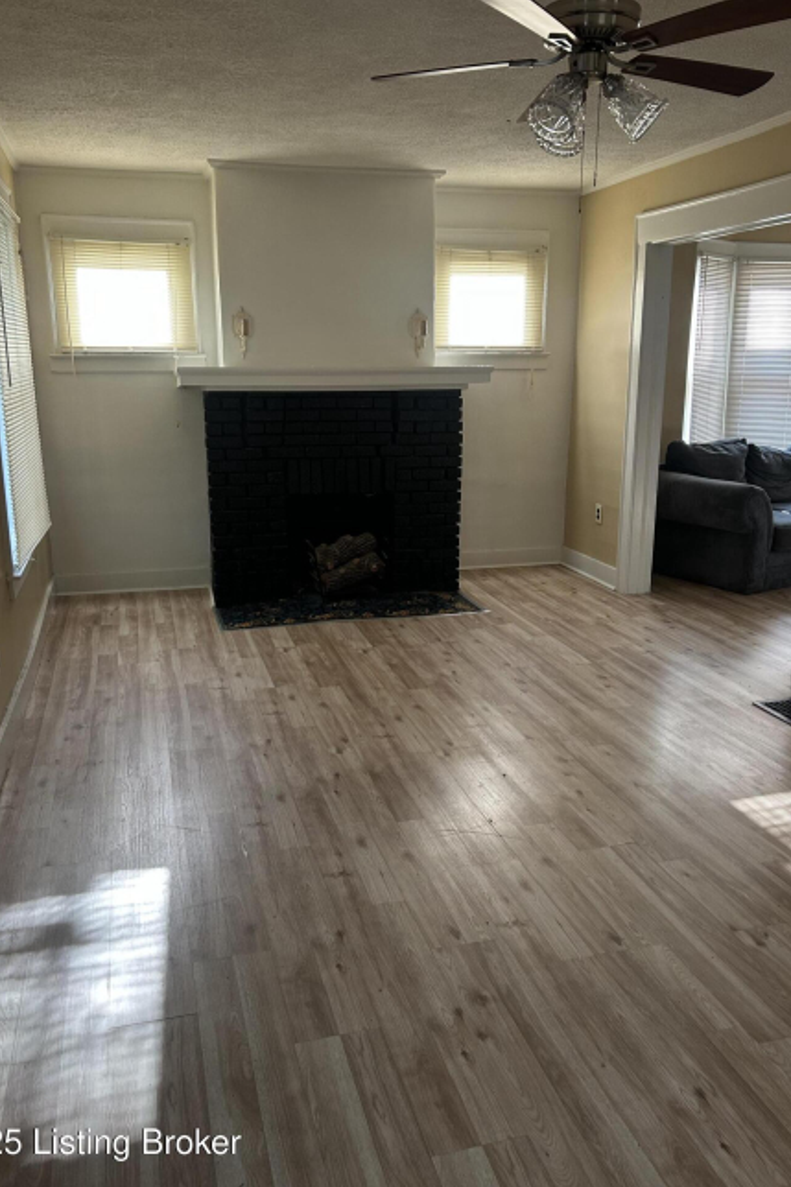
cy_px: 583
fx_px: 923
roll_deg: +0.3
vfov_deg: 65.5
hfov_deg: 46.4
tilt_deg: -14.5
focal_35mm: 28
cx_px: 378
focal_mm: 5.7
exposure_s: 1/121
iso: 125
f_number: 1.5
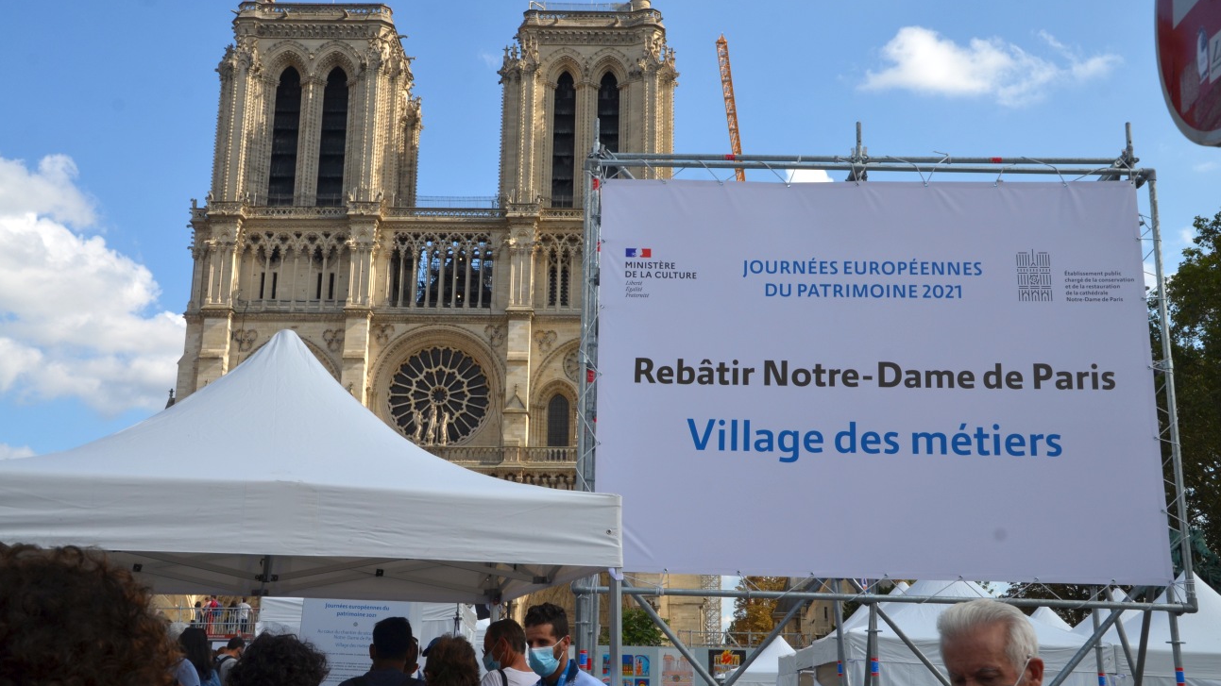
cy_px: 325
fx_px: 1327
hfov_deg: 49.4
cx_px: 612
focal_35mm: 41
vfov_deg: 29.0
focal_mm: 26
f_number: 9
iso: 200
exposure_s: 1/320
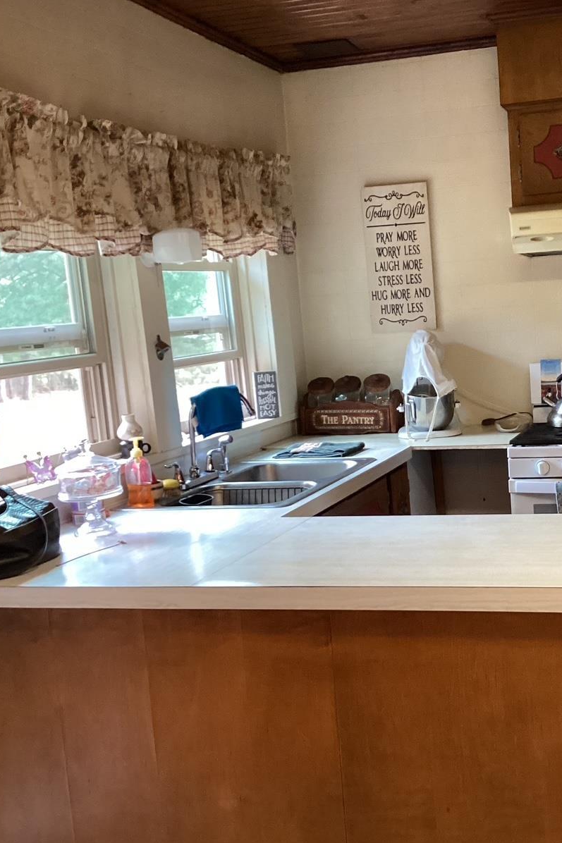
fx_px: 1031
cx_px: 455
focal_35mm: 44
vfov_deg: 44.5
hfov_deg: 29.8
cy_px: 426
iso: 320
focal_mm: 3.3
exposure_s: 1/60
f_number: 2.4
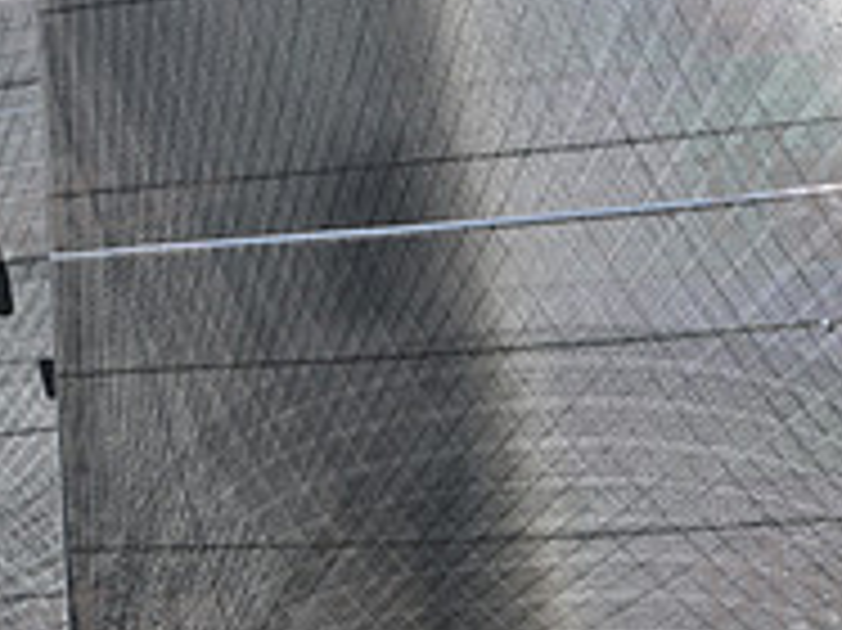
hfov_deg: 9.5
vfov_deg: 7.0
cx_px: 468
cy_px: 835
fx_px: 5080
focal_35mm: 209
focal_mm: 70
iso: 250
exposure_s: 1/1250
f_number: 3.2
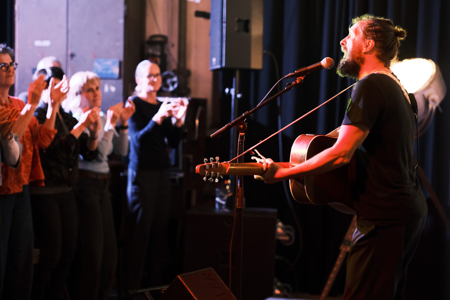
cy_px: 150
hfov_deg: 24.2
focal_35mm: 84
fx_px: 1050
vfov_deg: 16.3
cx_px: 225
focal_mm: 56
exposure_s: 1/100
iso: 3200
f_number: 2
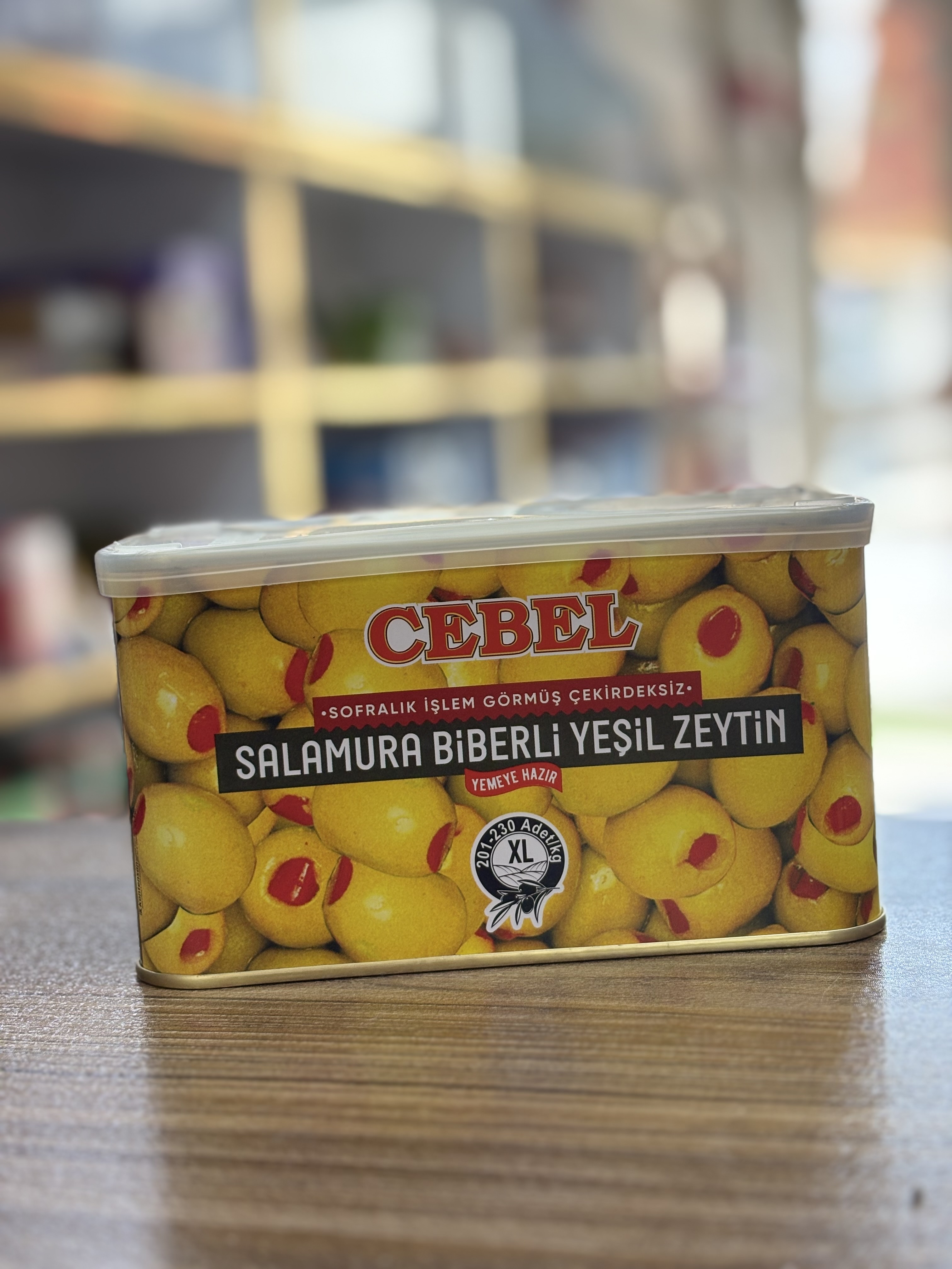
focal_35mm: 52
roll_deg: +3.0
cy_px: 634
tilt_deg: -6.6
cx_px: 476
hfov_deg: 28.0
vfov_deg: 36.8
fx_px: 1907
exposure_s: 1/100
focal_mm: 5.96
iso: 40
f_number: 1.6
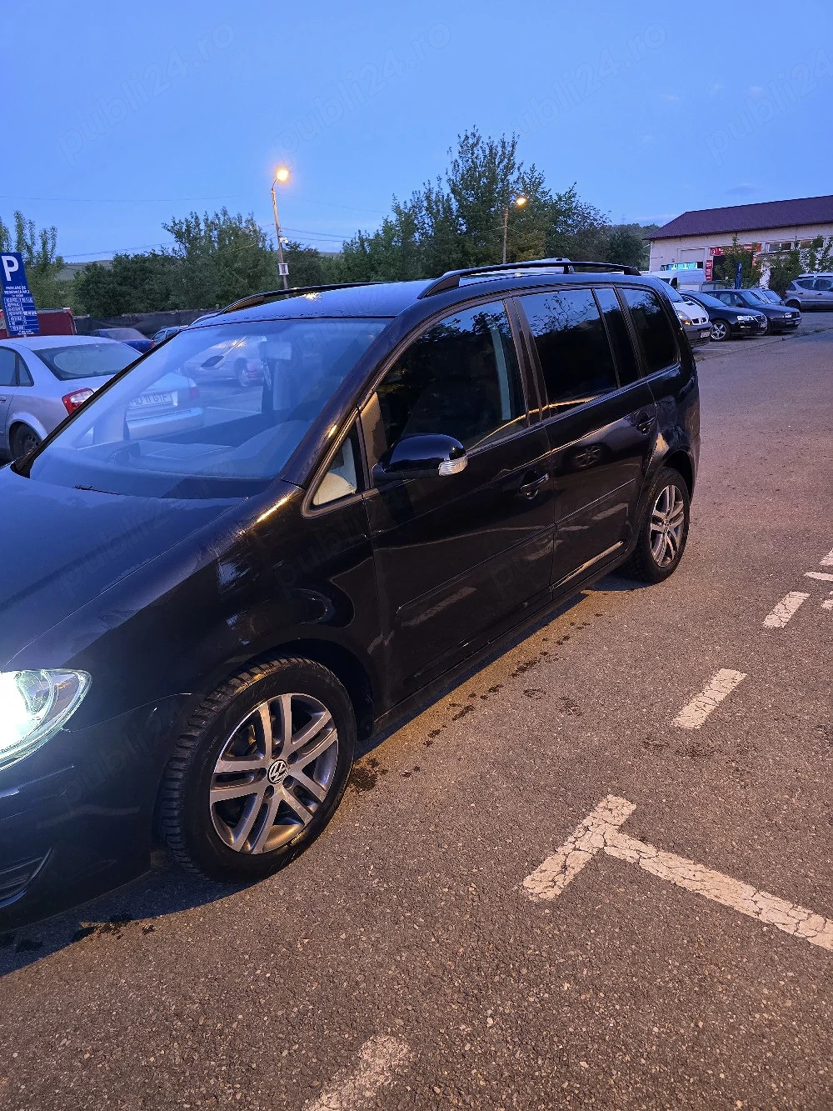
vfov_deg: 73.9
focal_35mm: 23
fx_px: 738
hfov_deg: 58.9
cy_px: 556
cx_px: 416
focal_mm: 6.3
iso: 1250
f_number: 1.7
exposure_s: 1/22.2
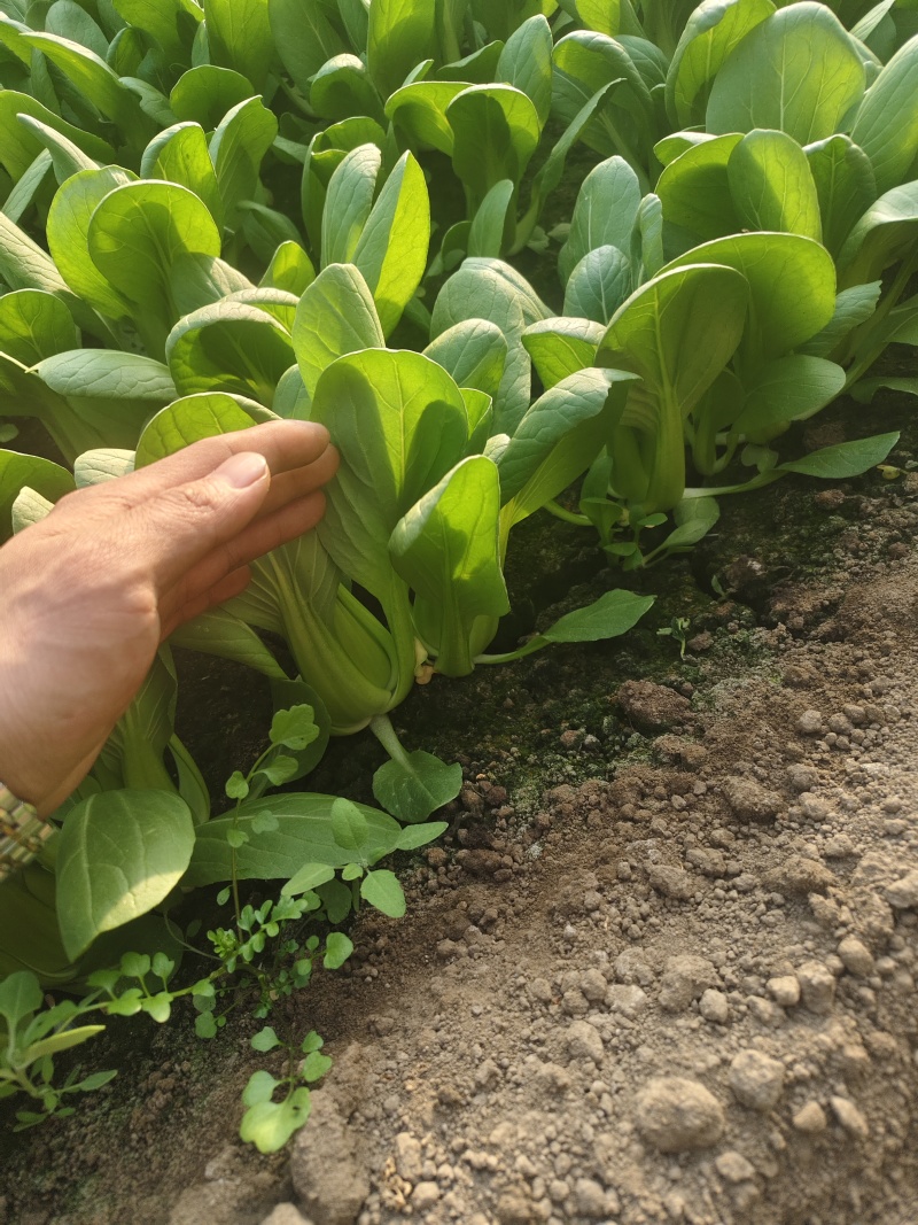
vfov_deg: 73.9
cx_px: 459
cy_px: 612
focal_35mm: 23
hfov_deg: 58.9
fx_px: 813
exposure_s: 1/189
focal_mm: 5.56
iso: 50
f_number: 1.88
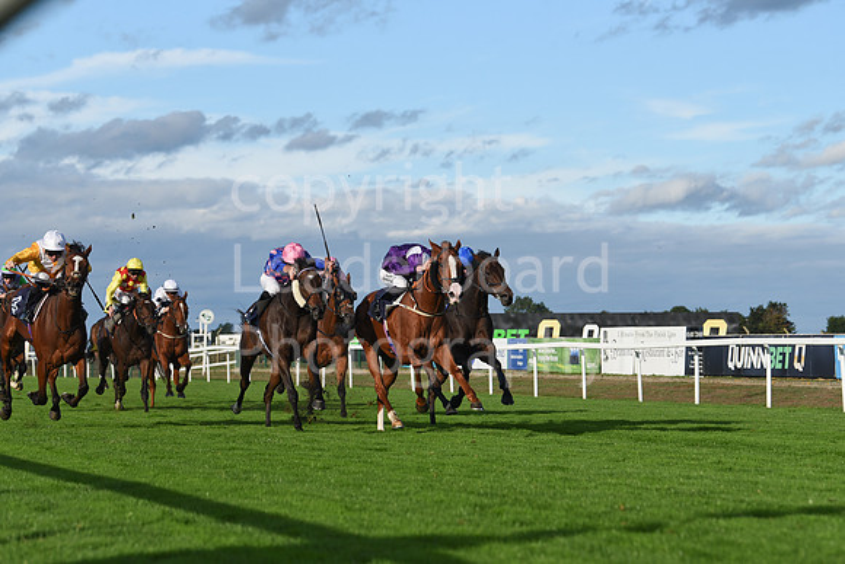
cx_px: 422
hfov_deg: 17.6
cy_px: 282
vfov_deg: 11.8
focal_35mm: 116
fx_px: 2723
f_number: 5
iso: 400
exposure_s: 1/2500
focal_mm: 116
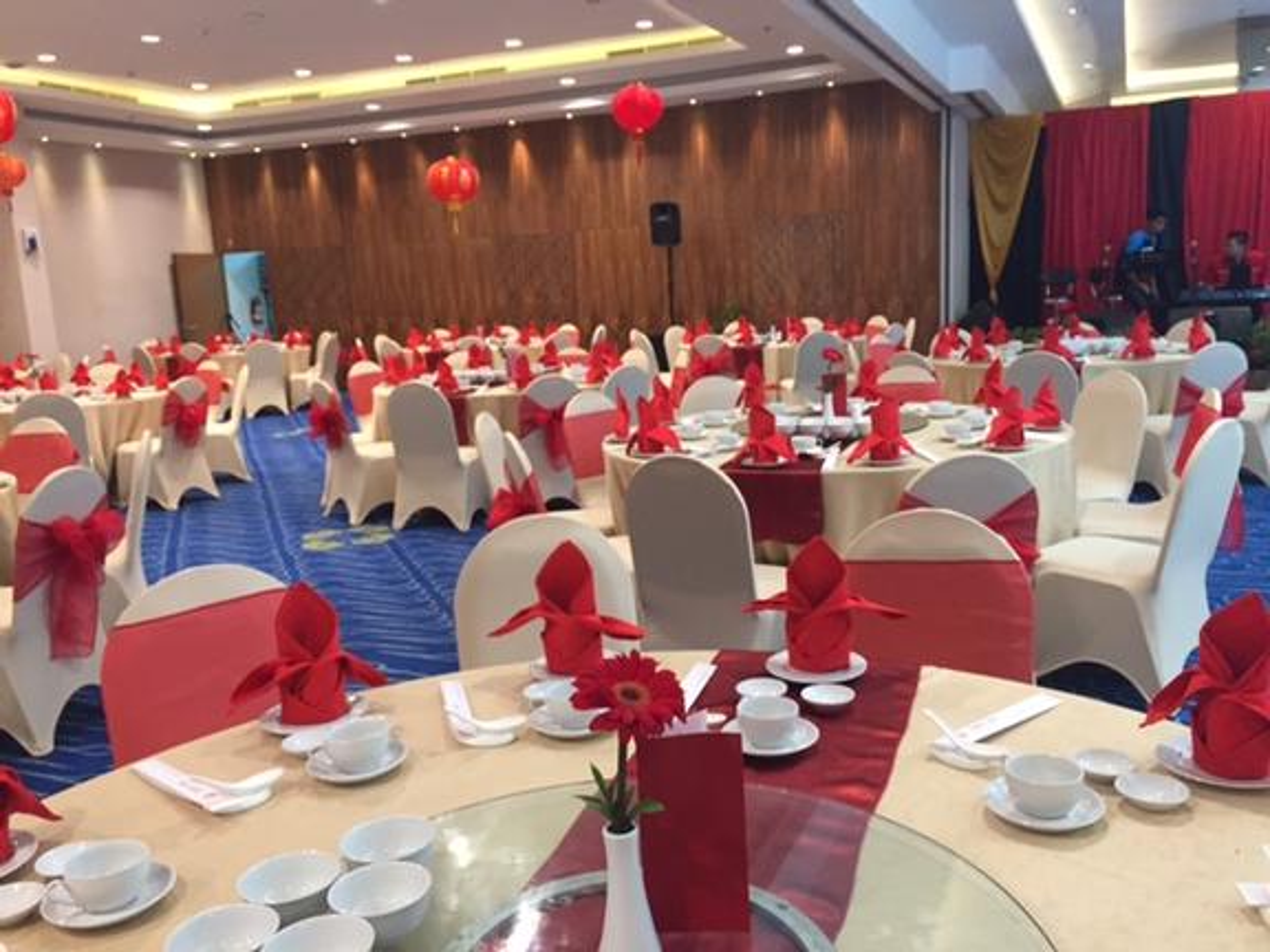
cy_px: 476
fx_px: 1064
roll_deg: +0.9
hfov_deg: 61.7
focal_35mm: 29
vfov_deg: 48.2
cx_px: 635
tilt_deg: -9.2
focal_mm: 4.15
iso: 250
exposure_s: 1/33
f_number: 2.2
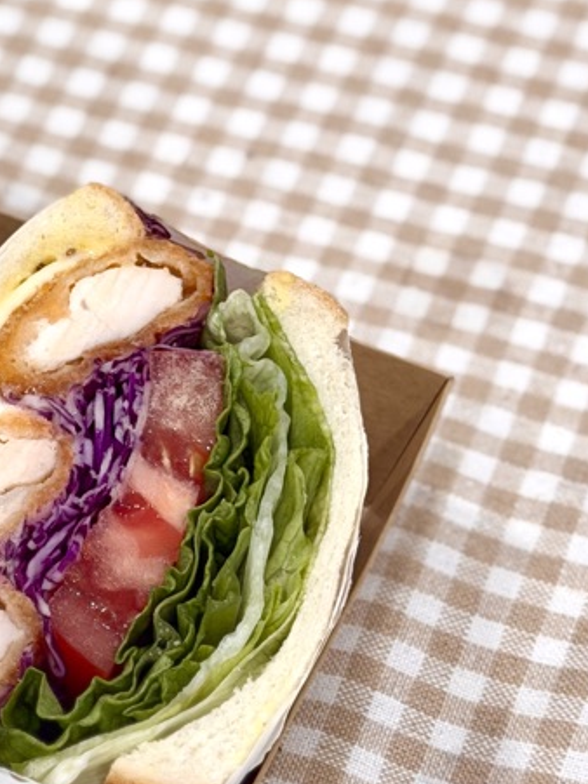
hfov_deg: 9.8
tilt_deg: -48.8
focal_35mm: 149
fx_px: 3376
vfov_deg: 13.2
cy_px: 155
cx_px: -190
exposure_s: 1/120
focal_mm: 6.76
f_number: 1.78
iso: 100
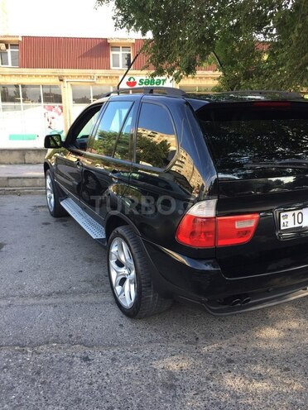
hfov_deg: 48.2
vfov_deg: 61.7
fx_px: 344
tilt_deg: -11.4
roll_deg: +0.4
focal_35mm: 29
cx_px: 154
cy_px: 205
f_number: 2.2
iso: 32
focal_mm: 4.15
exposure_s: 1/147
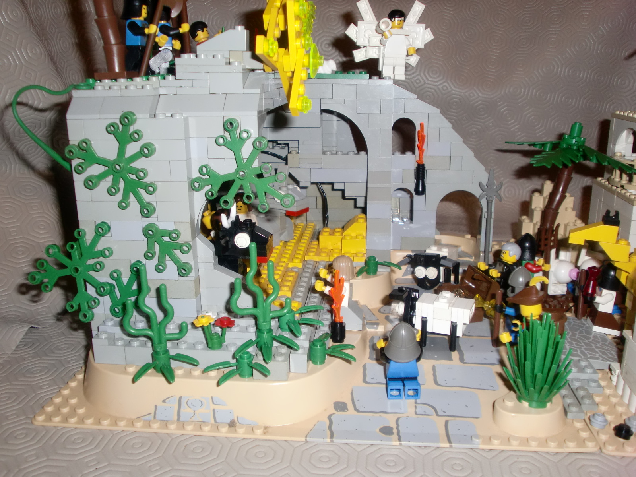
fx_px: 625
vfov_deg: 41.8
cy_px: 238
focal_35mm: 34
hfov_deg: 54.0
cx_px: 318
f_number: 2.8
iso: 125
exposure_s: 1/60
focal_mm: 5.58
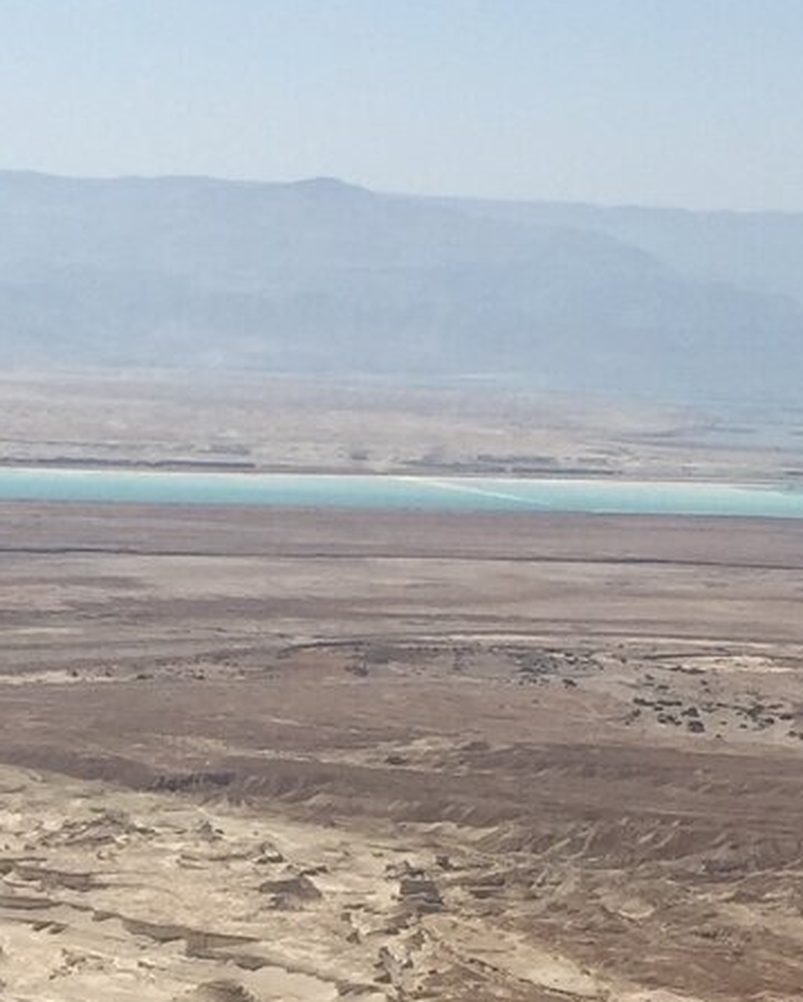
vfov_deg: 16.6
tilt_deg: -10.1
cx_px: 126
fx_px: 3384
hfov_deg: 13.4
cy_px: 935
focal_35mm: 114
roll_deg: -2.6
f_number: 2.2
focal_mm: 4.15
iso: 32
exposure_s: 1/4950
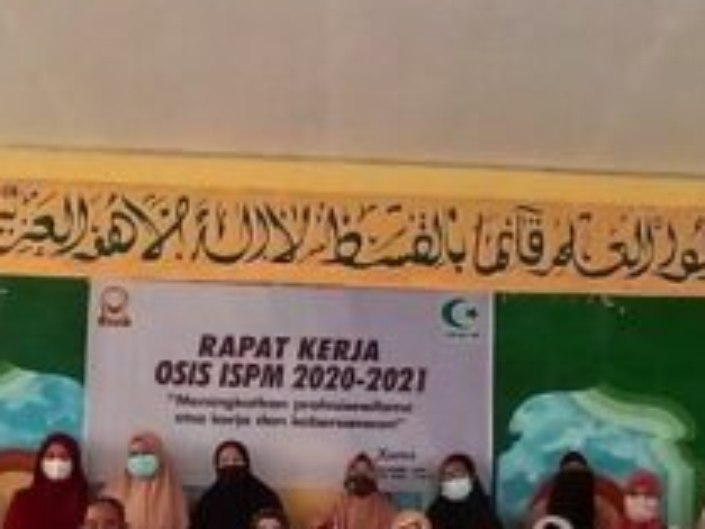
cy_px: 714
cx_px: 385
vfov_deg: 27.3
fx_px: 876
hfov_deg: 43.8
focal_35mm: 43
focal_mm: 1.64
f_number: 2.2
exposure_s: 1/50
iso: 767
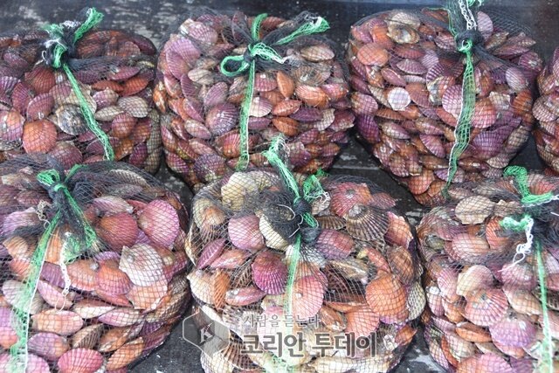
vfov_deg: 19.7
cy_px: 186
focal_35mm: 69
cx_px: 280
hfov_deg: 29.2
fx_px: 1072
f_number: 4.5
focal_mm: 46
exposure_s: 1/60
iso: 220
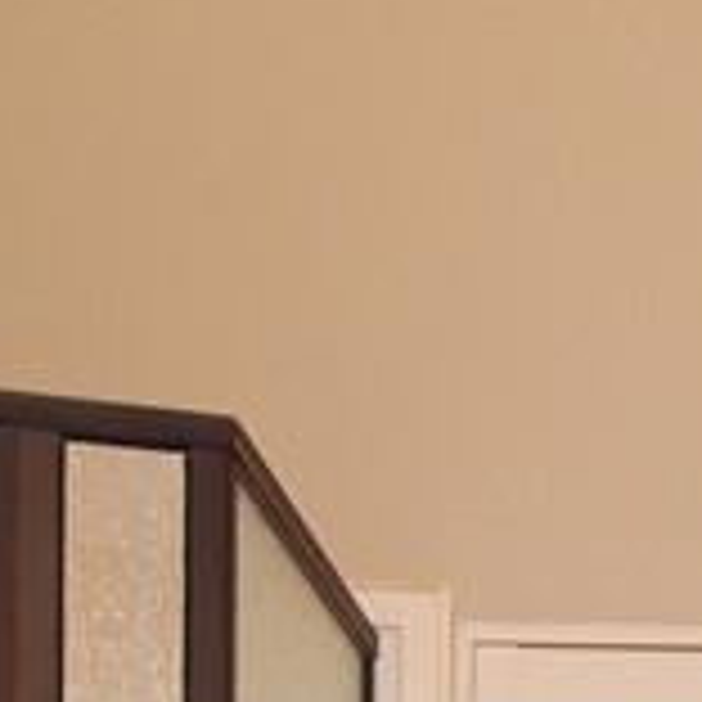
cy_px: 1260
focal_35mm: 139
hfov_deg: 11.7
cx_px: 1202
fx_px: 3189
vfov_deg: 11.6
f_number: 6.3
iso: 320
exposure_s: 1/160
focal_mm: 12
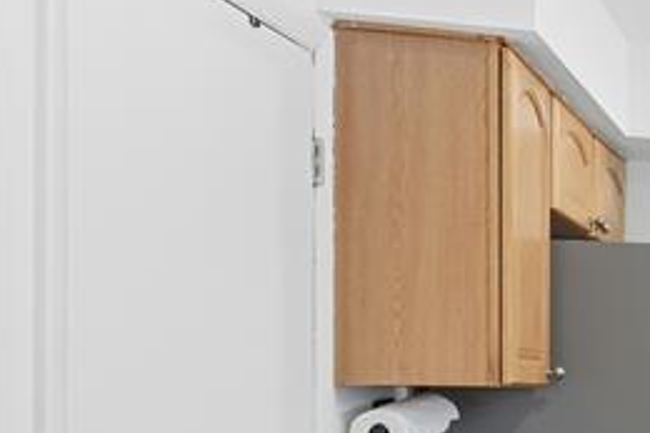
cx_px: 1265
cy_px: 420
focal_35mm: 63
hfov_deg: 19.6
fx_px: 1137
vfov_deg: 20.9
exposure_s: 1/320
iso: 400
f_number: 8
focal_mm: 16
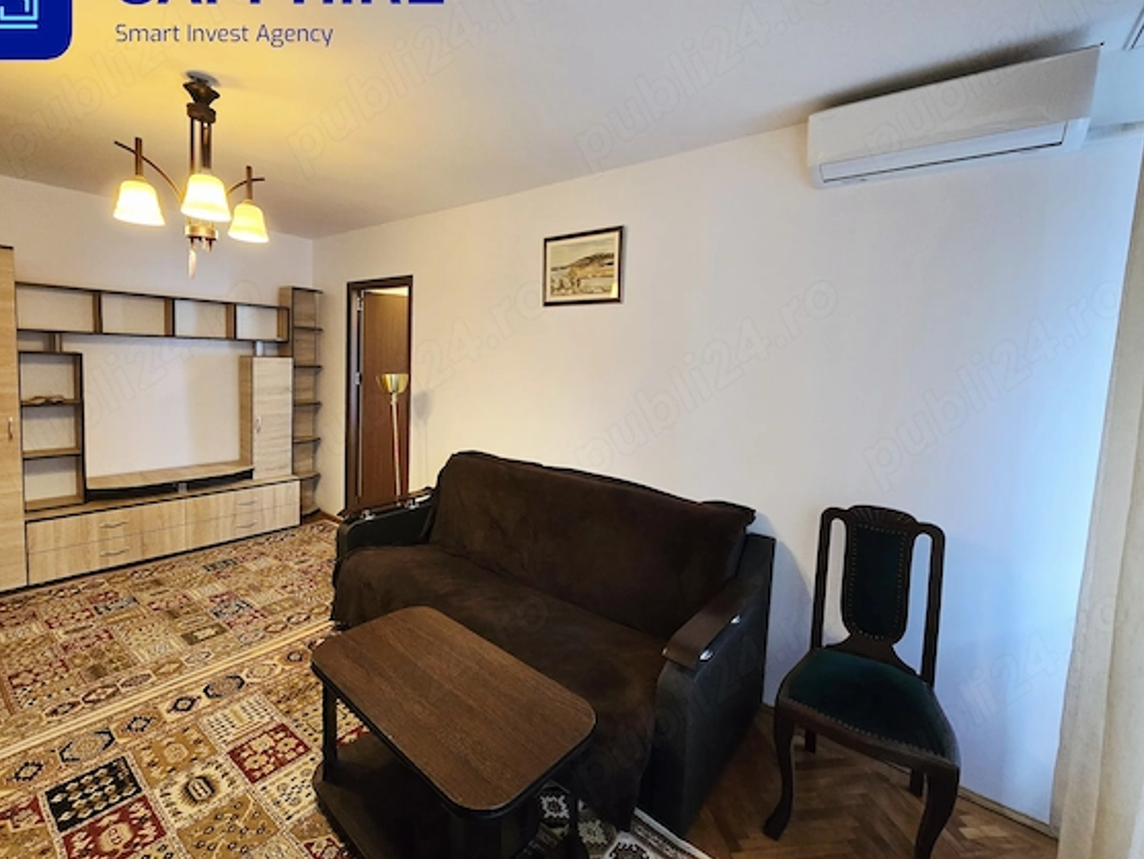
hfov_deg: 102.0
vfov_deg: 85.6
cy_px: 401
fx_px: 463
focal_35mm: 14
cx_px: 561
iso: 500
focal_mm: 2.2
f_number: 2.2
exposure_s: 1/50.3
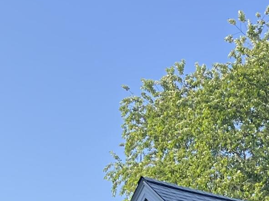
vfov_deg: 10.0
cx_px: 297
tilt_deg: +1.9
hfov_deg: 14.6
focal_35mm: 132
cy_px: 461
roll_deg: +1.5
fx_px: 1026
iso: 50
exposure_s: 1/772
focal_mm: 5.1
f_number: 1.6
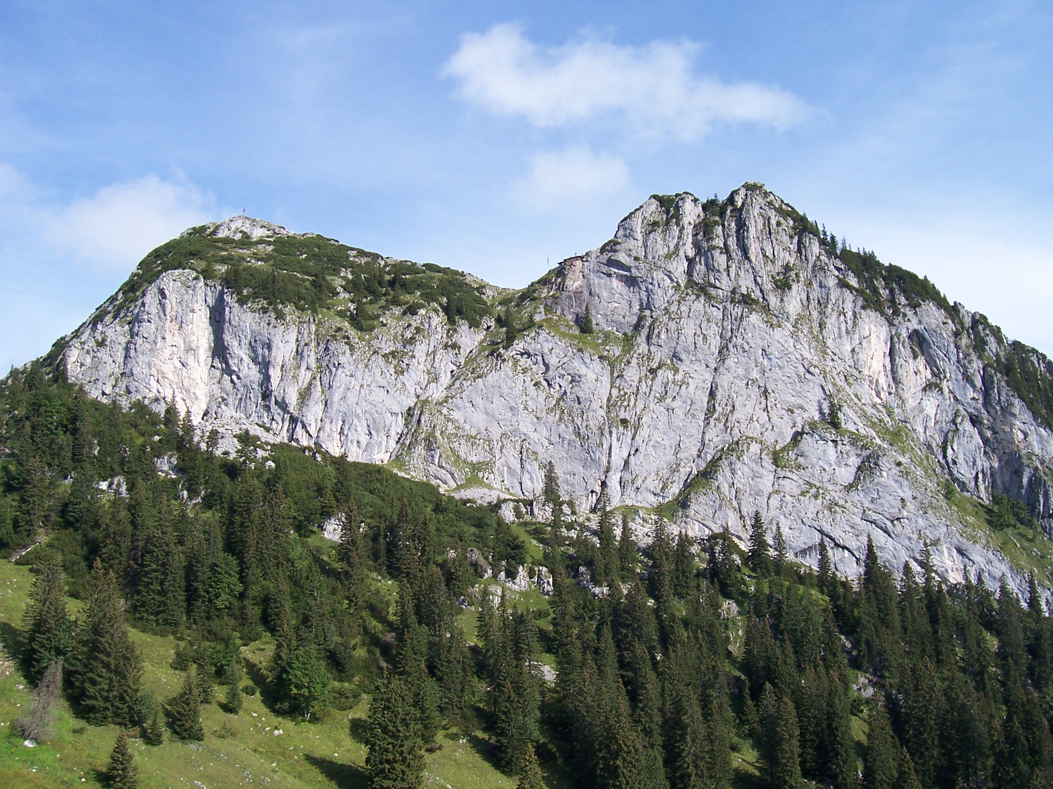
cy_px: 394
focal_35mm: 34
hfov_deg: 54.0
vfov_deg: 41.8
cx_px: 526
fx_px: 1034
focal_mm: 5.6
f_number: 5.6
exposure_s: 1/250
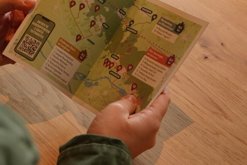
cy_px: 15
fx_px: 700
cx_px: 44
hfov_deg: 19.8
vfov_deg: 13.3
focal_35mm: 102
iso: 2500
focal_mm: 45
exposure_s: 1/250
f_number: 4.5
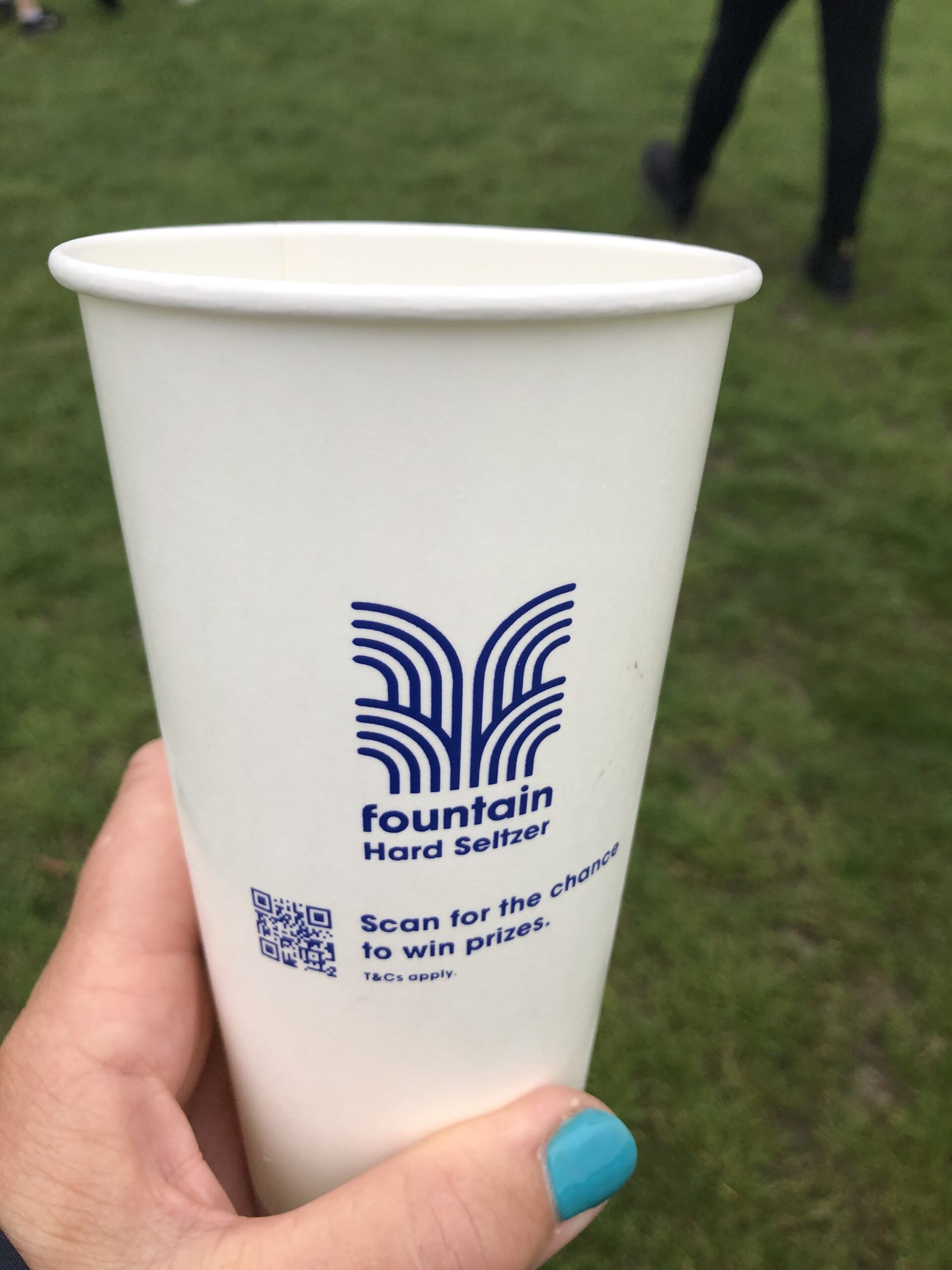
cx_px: 476
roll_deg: +1.8
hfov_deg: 49.7
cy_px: 635
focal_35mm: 28
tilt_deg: -41.6
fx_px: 1027
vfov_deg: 63.4
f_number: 1.8
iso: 20
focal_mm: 3.99
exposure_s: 1/34
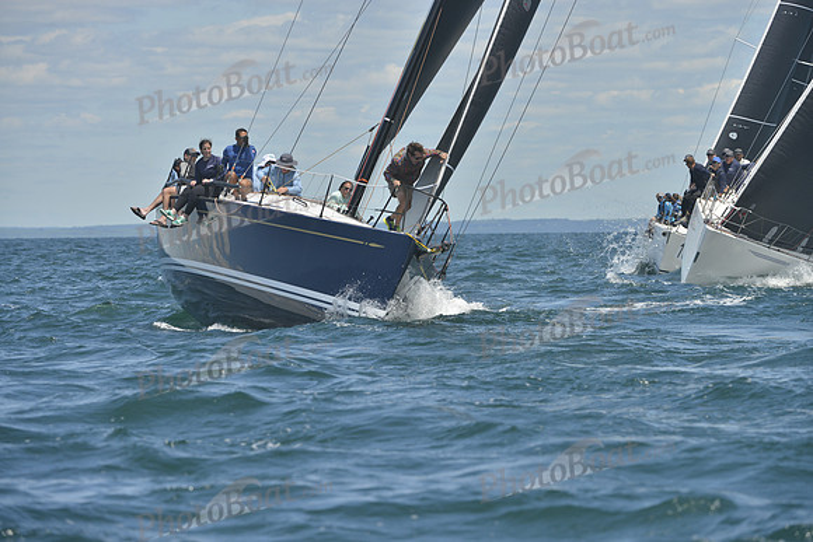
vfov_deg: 4.9
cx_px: 406
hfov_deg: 7.4
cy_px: 271
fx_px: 6325
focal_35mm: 280
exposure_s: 1/800
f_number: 9
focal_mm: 280
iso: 280
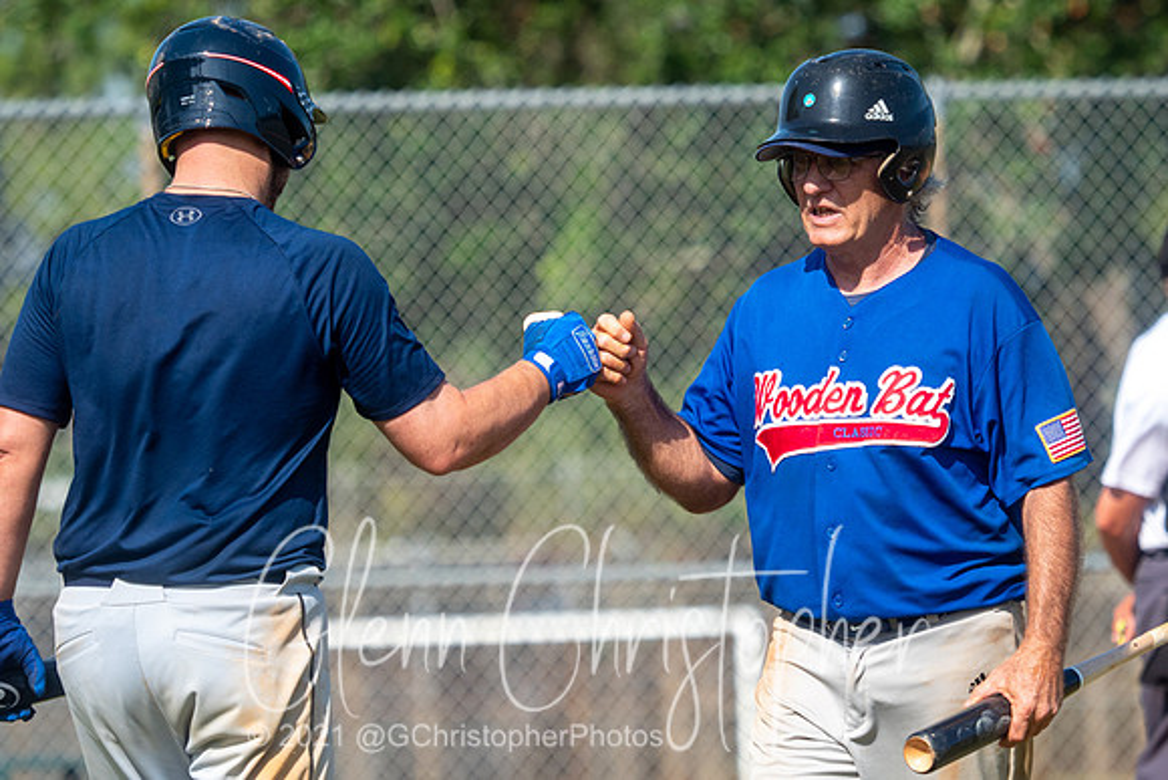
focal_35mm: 473
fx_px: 15333
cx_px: 630
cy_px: 396
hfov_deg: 4.4
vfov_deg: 2.9
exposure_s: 1/1600
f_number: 4
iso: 200
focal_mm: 210
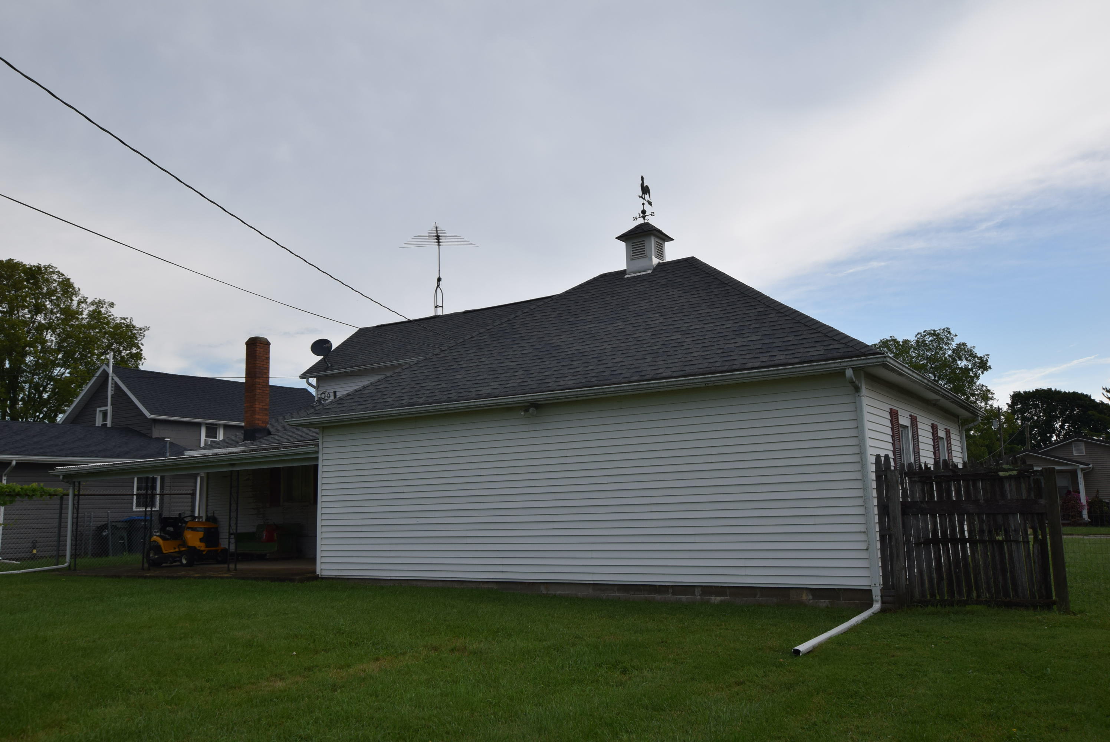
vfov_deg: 43.7
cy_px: 371
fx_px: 926
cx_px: 555
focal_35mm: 30
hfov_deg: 61.9
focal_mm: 20
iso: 200
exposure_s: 1/320
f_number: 9
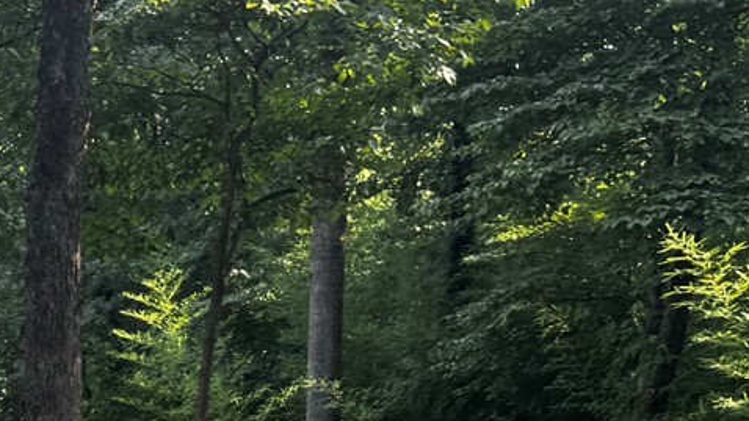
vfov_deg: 10.6
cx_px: -96
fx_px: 2086
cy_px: 839
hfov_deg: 19.4
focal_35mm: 105
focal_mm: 6.76
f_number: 1.78
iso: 80
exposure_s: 1/315
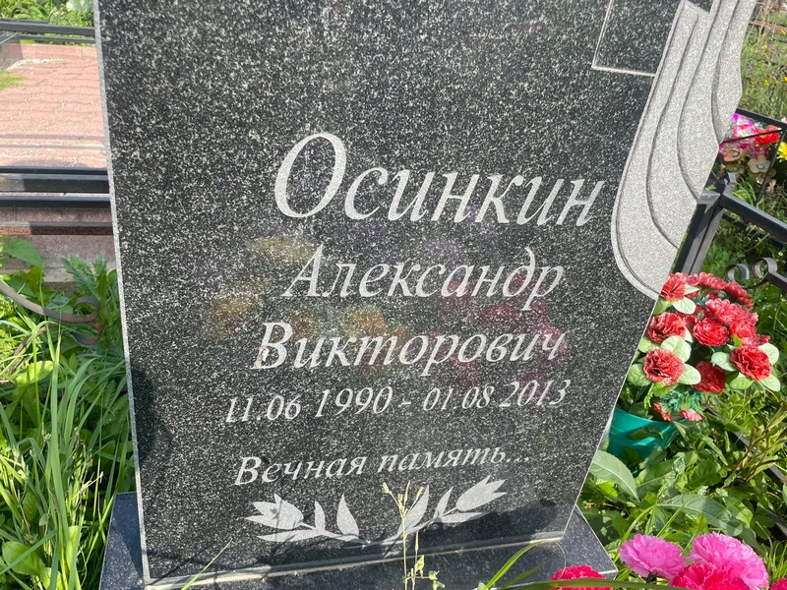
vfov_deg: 53.1
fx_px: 591
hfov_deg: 67.3
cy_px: 295
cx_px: 394
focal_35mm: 26
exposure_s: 1/1135
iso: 32
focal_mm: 4.2
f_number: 1.6
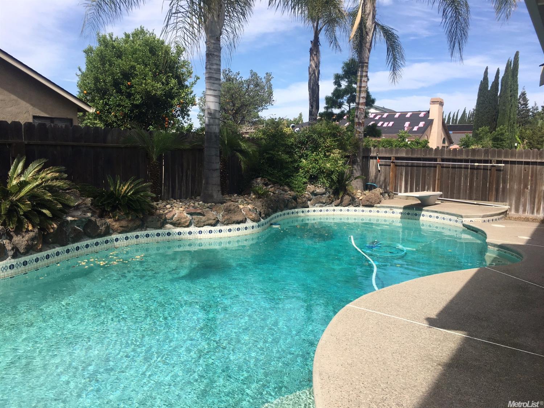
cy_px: 204
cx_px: 272
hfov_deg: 61.7
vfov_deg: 48.2
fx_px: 456
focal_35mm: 29
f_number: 2.2
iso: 25
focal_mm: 4.15
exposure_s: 1/1350
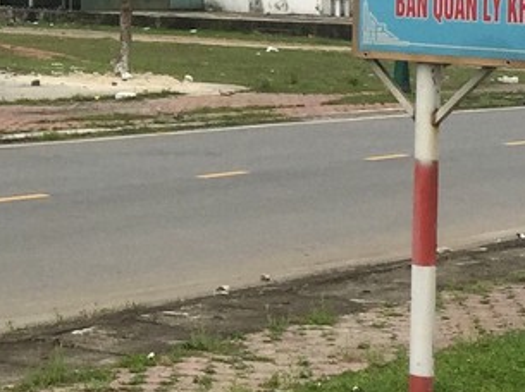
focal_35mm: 139
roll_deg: -3.6
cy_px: -107
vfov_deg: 10.4
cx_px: -191
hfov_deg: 13.6
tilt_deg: +1.6
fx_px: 2106
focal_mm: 4.15
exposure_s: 1/3300
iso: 32
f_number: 2.2
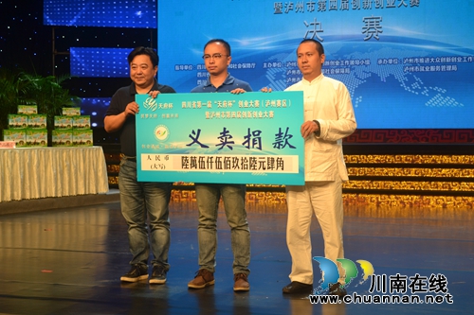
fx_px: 790
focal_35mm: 60
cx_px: 237
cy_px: 158
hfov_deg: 33.4
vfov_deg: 22.6
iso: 400
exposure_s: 1/60
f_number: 5.3
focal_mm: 40
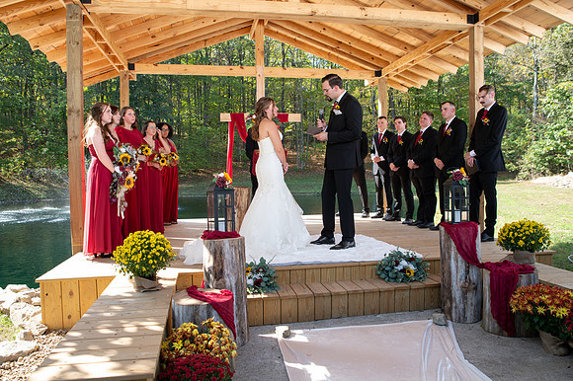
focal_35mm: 25
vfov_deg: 51.0
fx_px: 399
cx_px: 279
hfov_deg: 71.3
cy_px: 194
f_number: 4.5
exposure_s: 1/200
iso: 320
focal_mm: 24
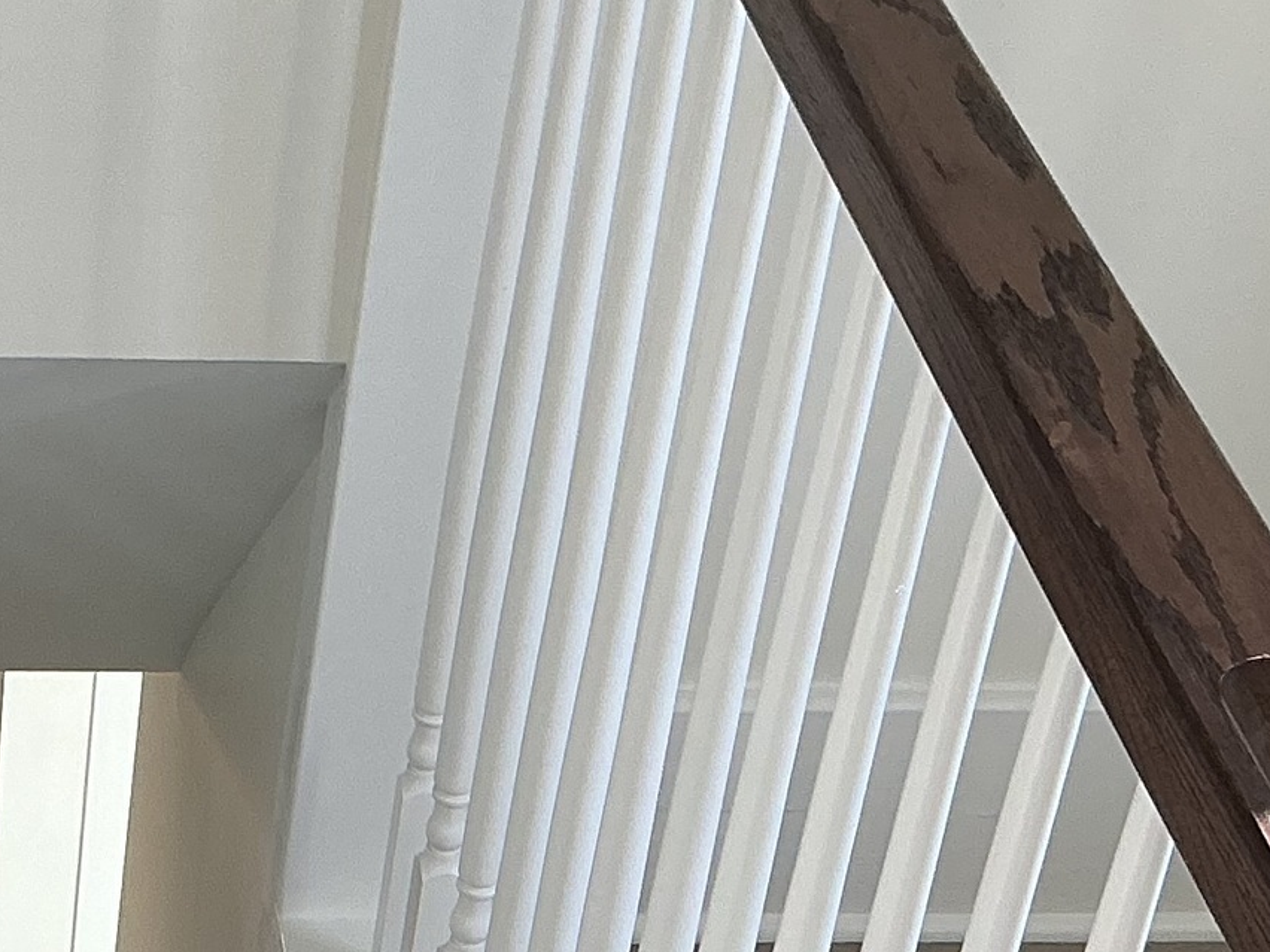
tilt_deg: -37.0
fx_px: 3706
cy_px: 1049
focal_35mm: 101
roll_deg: -2.2
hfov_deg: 18.7
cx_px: -127
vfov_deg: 14.3
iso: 32
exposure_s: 1/120
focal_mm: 3
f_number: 1.8
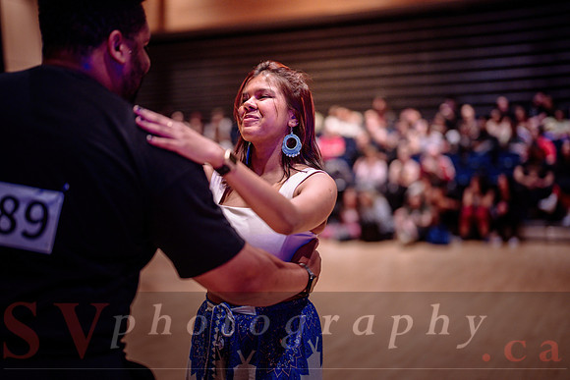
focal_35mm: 50
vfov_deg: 27.0
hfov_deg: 39.6
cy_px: 190
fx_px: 792
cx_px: 285
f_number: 1.2
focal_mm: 50
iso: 1600
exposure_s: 1/200
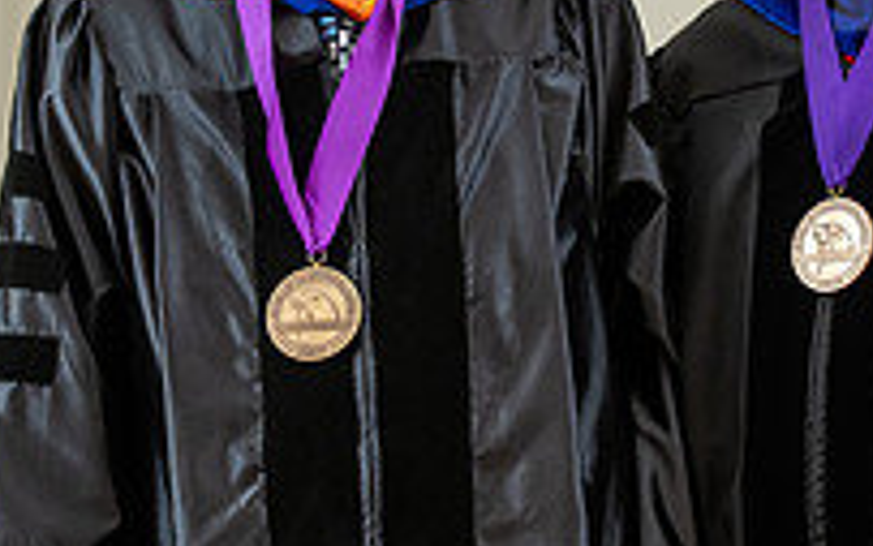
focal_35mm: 218
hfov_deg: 9.6
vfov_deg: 6.0
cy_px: 191
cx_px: 705
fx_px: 5188
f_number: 3.5
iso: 1250
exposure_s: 1/200
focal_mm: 75
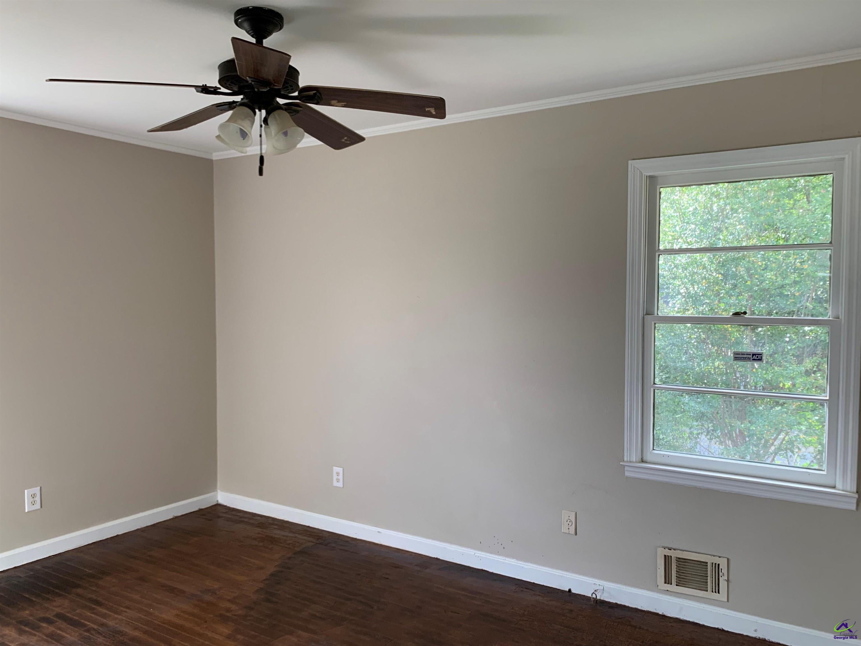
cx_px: 430
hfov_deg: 67.3
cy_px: 323
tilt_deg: -3.0
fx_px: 647
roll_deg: +0.8
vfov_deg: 53.1
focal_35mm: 26
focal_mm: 4.25
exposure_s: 1/113
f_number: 1.8
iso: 100
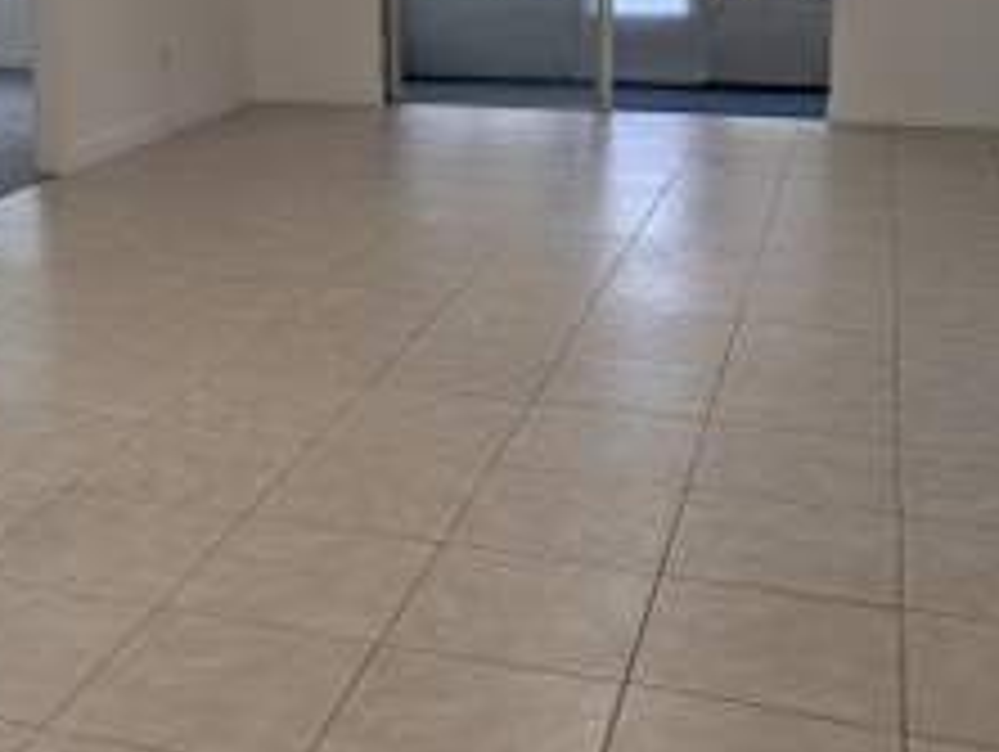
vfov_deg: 27.2
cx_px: 292
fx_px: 1502
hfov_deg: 36.2
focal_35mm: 52
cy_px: 92
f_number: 1.68
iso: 16
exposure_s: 1/751
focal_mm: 6.9
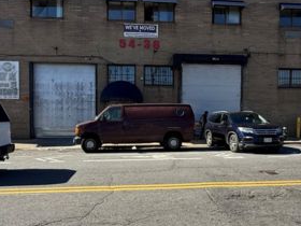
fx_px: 278
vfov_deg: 44.1
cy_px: 124
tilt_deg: -2.3
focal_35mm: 32
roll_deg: -0.4
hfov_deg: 56.8
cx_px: 155
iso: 50
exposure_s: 1/876
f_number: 2.2
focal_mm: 2.22
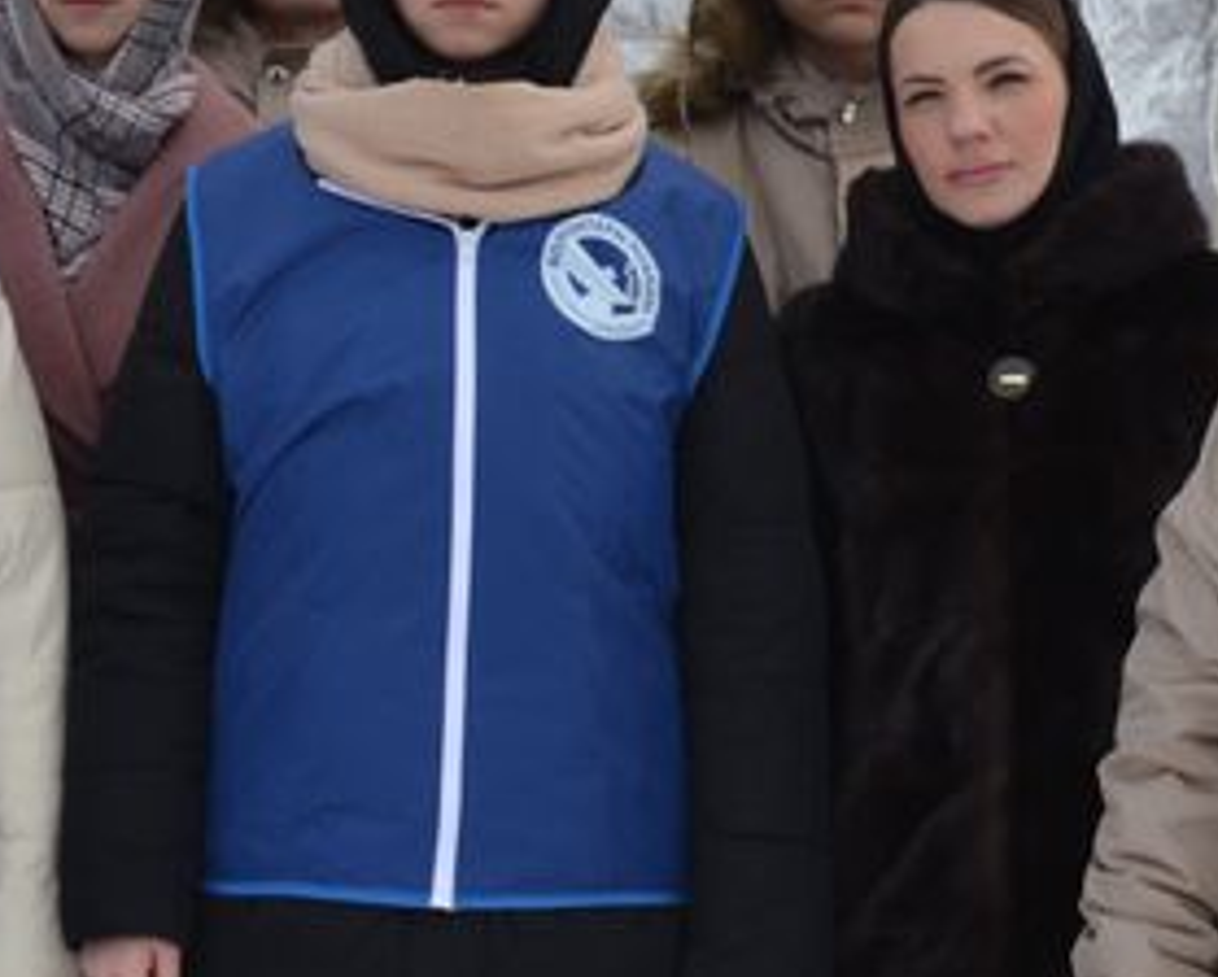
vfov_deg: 11.3
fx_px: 4946
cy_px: 421
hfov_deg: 13.9
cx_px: 205
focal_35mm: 137
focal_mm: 34
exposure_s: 1/200
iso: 100
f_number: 7.1
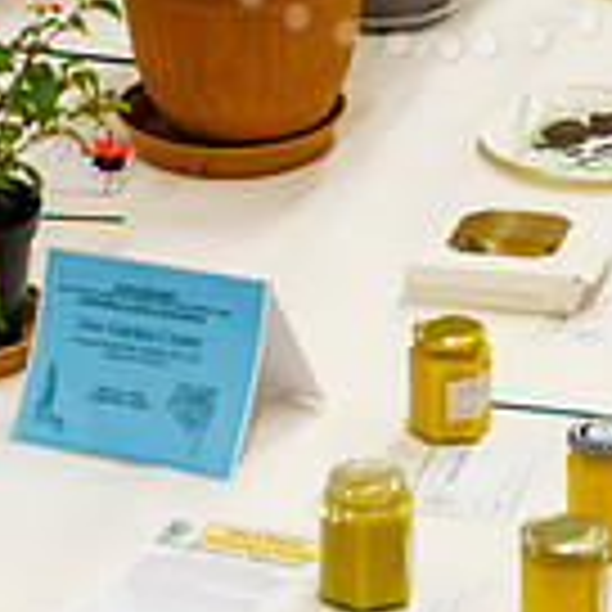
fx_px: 4801
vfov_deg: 7.2
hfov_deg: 7.3
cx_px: 450
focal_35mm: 240
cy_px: -369
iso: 1250
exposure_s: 1/60
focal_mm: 57
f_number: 5.6
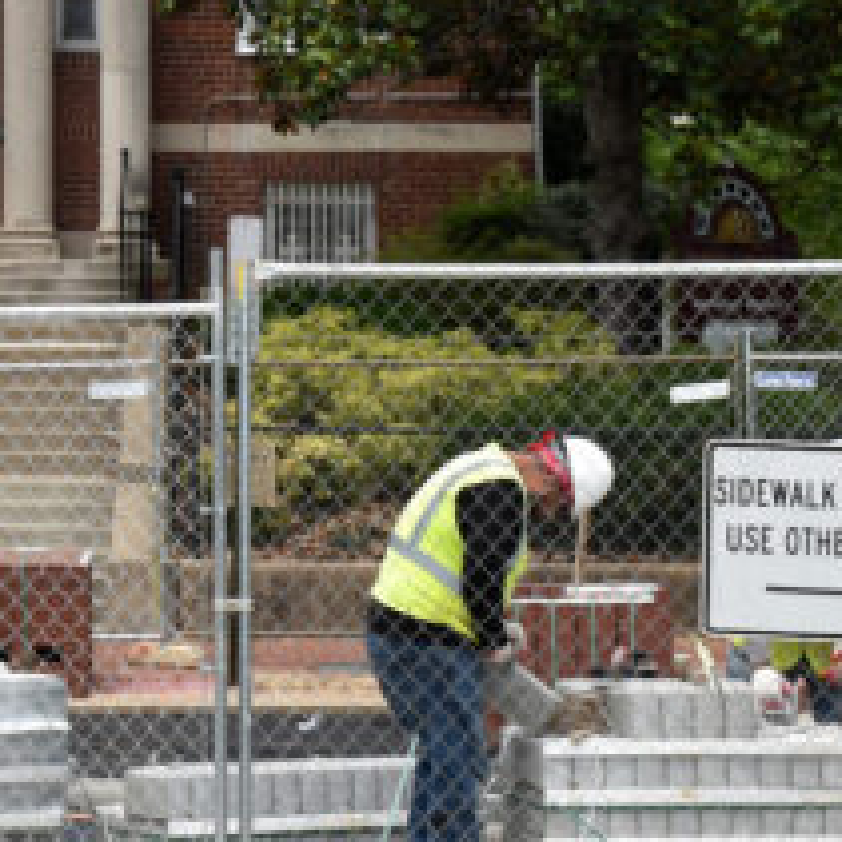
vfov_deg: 12.9
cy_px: 76
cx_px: -192
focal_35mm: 135
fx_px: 3703
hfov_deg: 12.6
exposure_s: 1/250
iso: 100
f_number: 8
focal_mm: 29
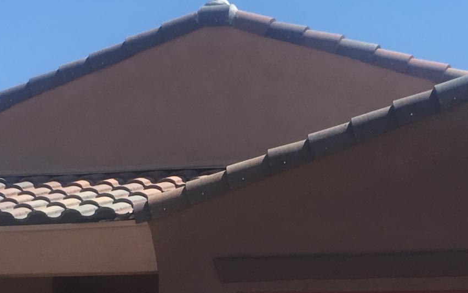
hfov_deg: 19.3
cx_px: 244
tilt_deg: +3.0
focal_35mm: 108
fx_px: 1378
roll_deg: -0.3
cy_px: 334
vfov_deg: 11.9
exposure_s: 1/1350
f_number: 2.2
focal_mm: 4.15
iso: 25
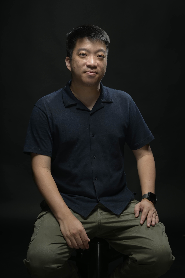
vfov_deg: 30.1
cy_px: 139
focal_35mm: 67
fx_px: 516
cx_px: 92
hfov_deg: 20.3
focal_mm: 67
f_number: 11
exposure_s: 1/200
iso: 32
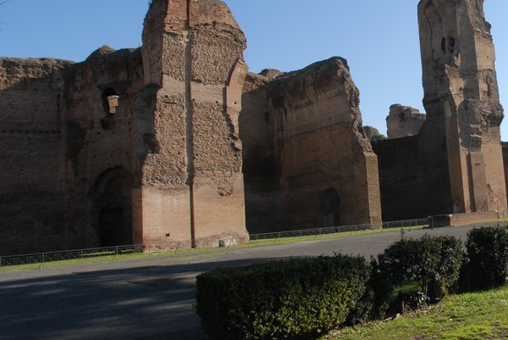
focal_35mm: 35
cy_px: 149
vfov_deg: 37.9
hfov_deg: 50.4
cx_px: 422
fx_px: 494
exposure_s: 1/250
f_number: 9
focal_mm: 14
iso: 200
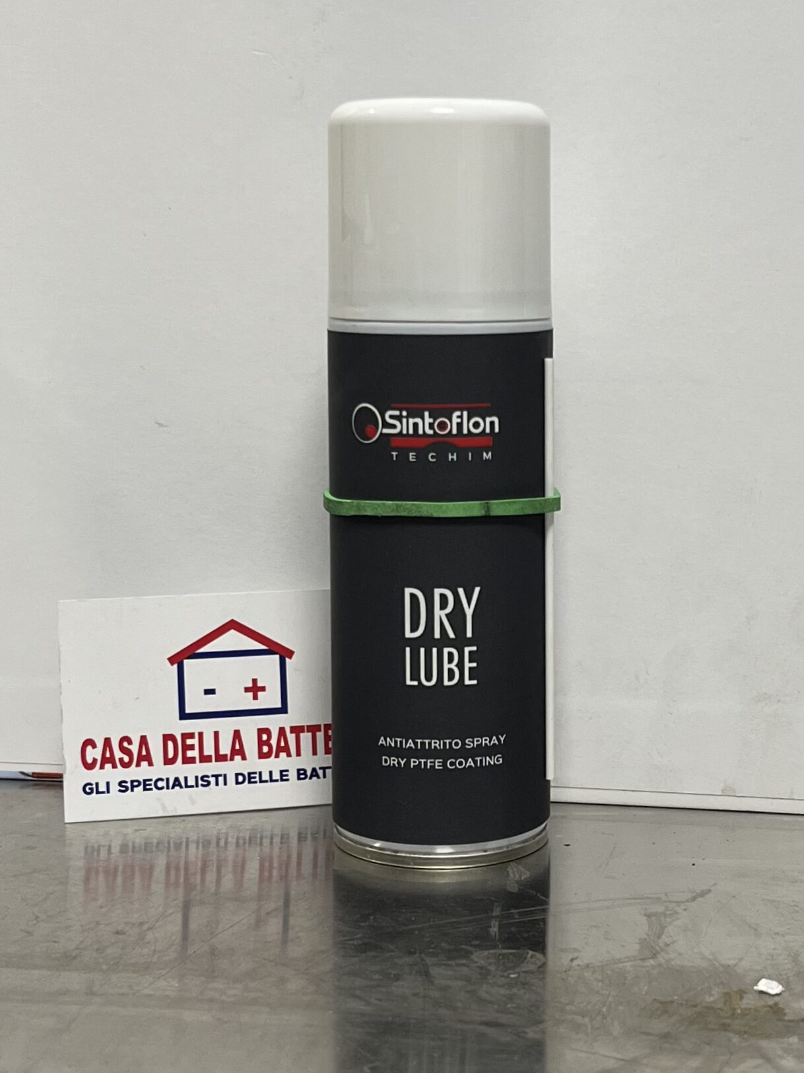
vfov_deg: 67.3
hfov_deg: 53.1
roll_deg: -1.8
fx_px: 805
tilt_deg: -9.1
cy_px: 536
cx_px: 402
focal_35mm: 26
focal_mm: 5.1
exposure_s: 1/100
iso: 100
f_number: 1.6
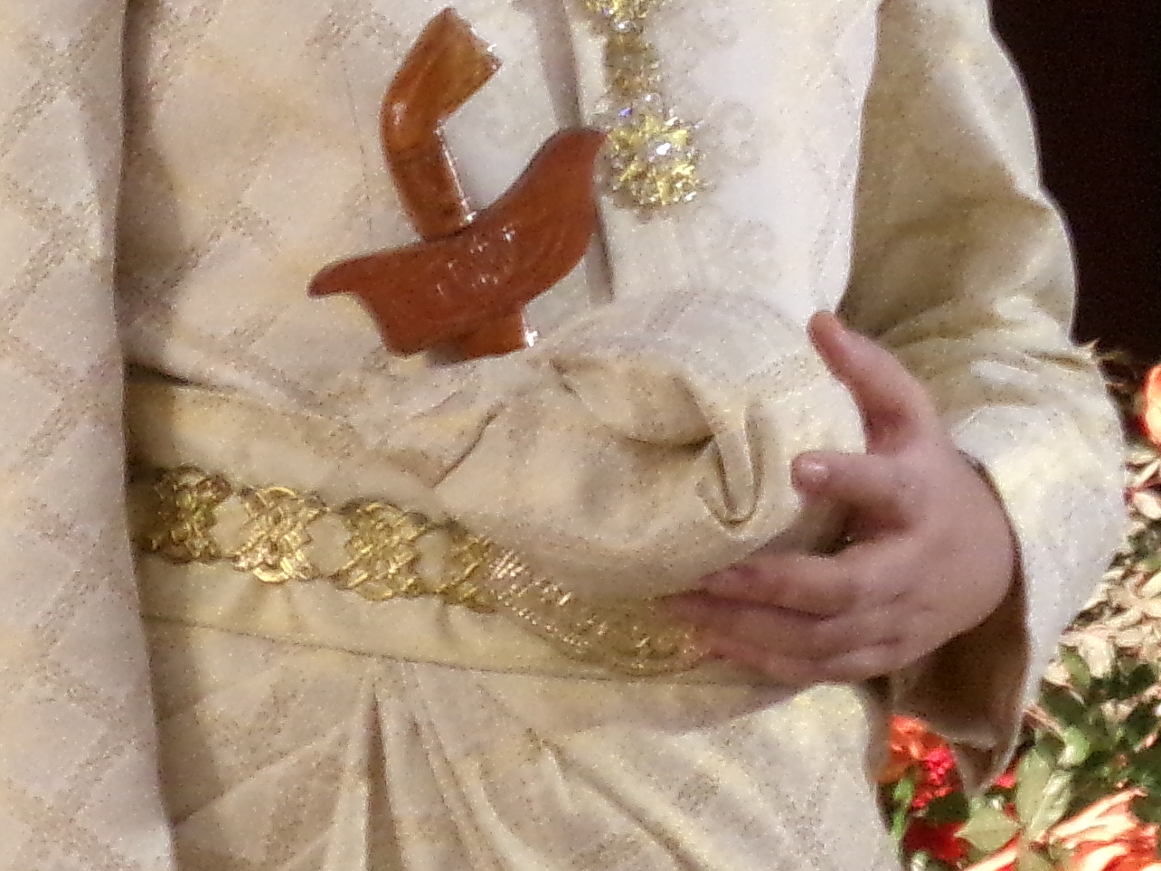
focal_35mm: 639
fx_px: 21432
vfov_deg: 2.3
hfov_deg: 3.1
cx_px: -323
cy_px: -126
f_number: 5.8
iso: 568
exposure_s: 1/20
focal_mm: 32
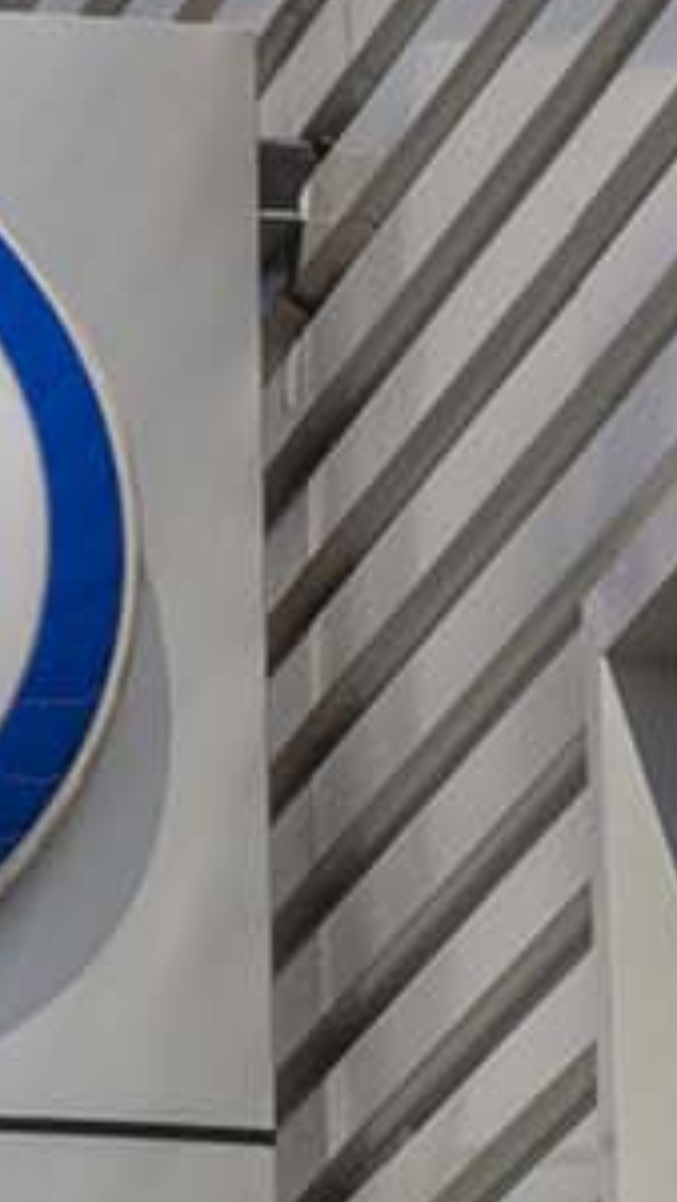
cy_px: 2055
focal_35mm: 352
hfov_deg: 3.4
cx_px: -941
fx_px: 11221
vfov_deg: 6.0
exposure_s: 1/200
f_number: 10
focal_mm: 70
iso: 80
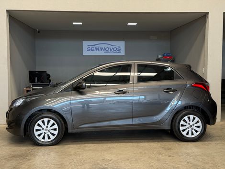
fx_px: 312
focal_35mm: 48
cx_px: 112
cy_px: 84
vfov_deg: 30.3
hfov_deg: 39.6
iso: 64
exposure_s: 1/120
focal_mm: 6.76
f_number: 1.78
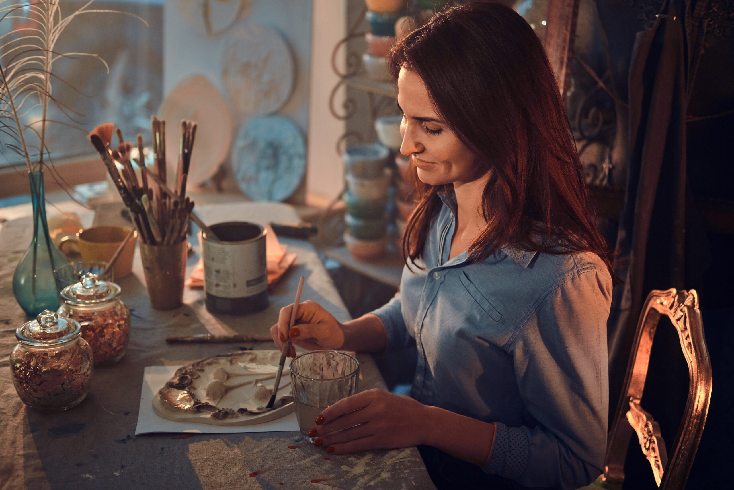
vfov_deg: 25.5
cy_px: 245
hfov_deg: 37.5
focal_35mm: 53
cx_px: 367
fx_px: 1081
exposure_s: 1/100
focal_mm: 35
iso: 800
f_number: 2
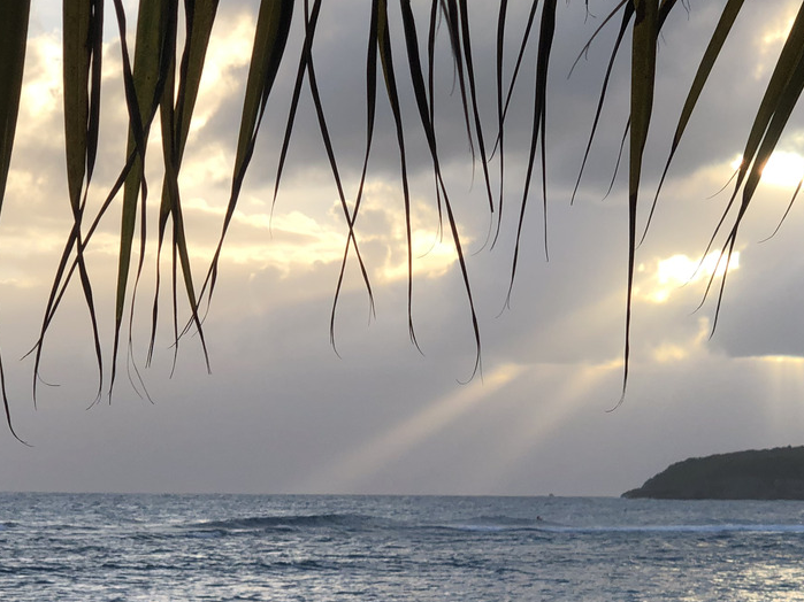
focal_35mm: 119
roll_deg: +0.4
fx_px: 2763
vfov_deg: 12.4
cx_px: 472
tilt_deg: -0.5
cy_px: 499
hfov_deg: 16.5
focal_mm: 6
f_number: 2.4
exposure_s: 1/500
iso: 16
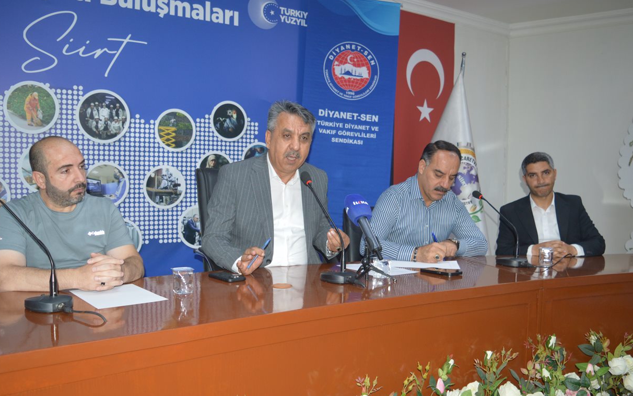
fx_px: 535
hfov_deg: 61.2
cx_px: 299
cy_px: 221
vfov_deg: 40.6
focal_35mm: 31
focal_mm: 18
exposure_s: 1/60
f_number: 3.5
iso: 450
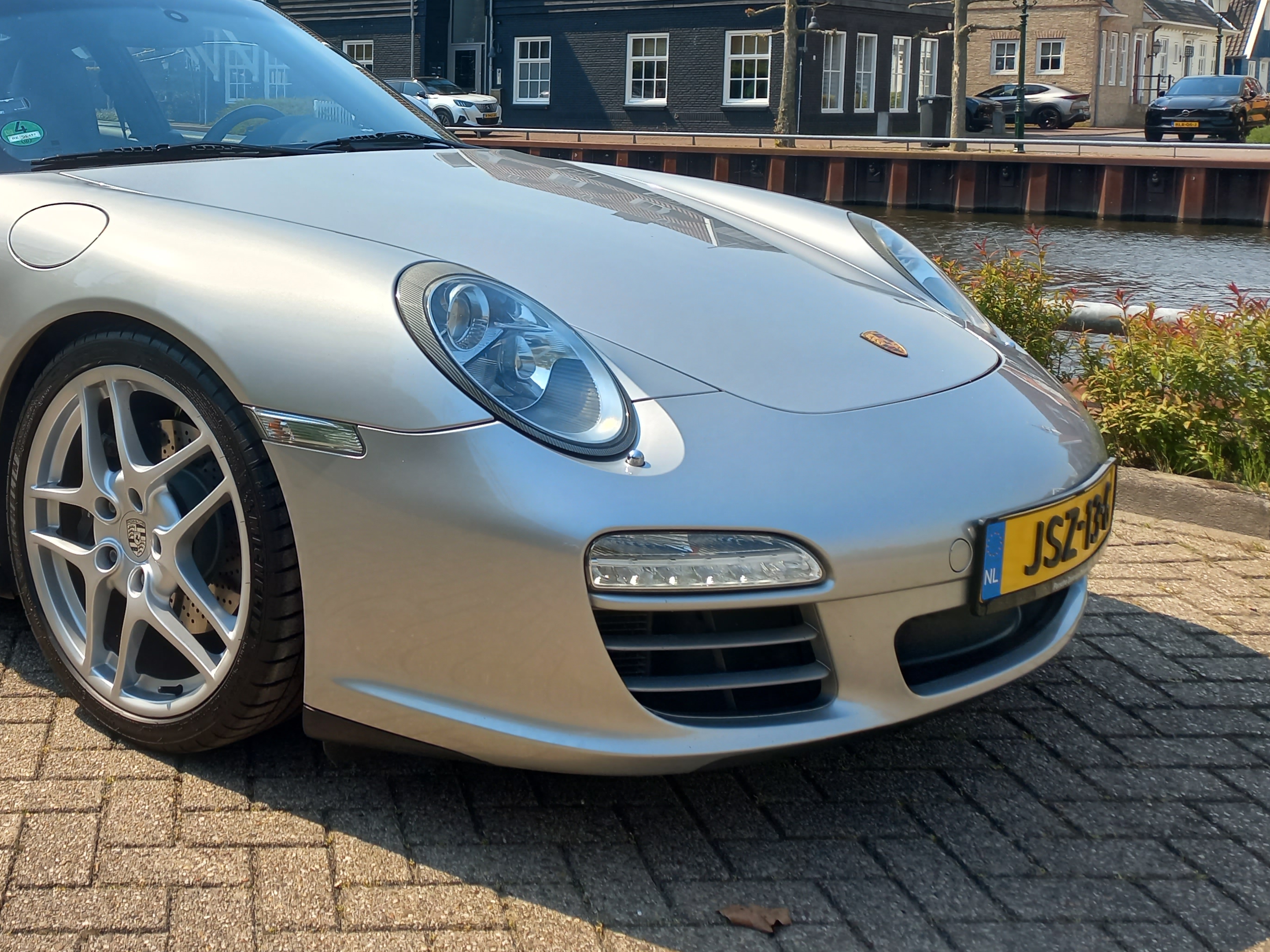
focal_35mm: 42
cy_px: 239
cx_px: 281
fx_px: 1541
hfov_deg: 43.0
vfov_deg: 33.7
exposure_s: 1/556
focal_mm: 4.6
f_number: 1.8
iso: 25
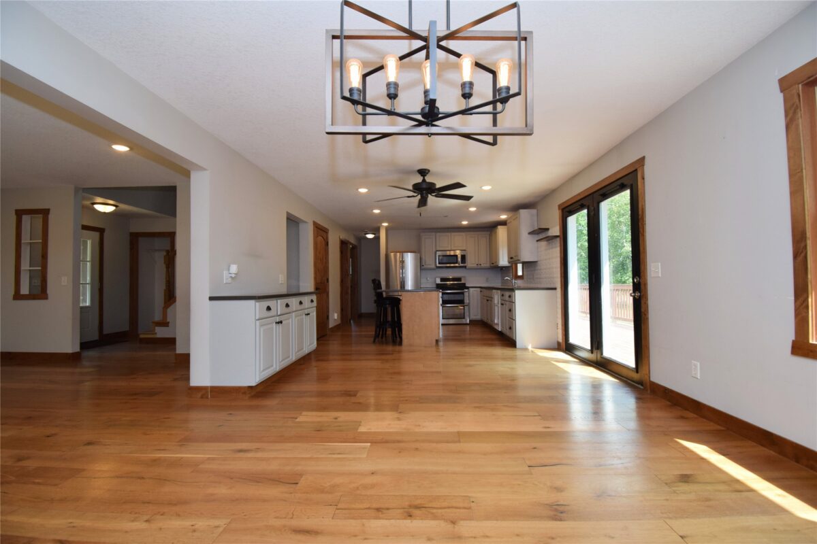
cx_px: 408
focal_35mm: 15
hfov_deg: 100.4
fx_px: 340
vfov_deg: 77.3
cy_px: 272
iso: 400
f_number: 6.3
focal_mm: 10
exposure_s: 1/160
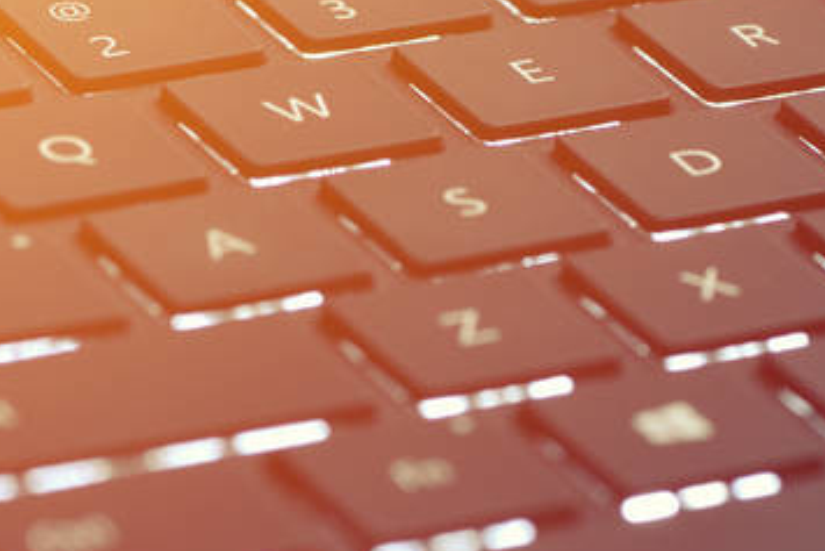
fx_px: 6946
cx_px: 1059
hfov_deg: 6.7
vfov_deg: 4.5
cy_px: -108
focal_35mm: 303
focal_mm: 105
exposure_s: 1
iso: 100
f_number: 8
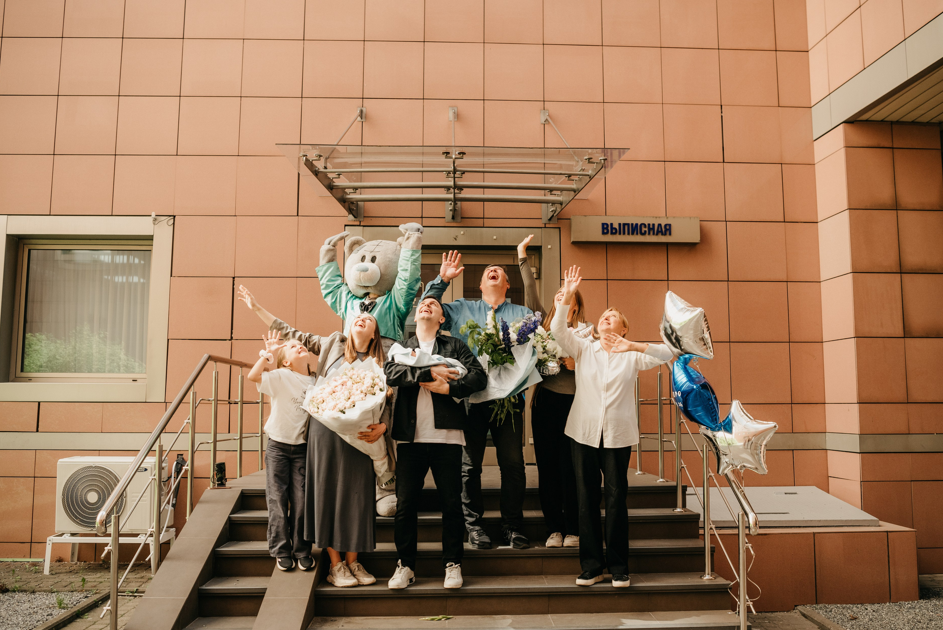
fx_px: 838
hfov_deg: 58.7
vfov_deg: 41.1
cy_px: 327
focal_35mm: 32
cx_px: 481
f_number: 3.5
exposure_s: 1/640
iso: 400
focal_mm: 28
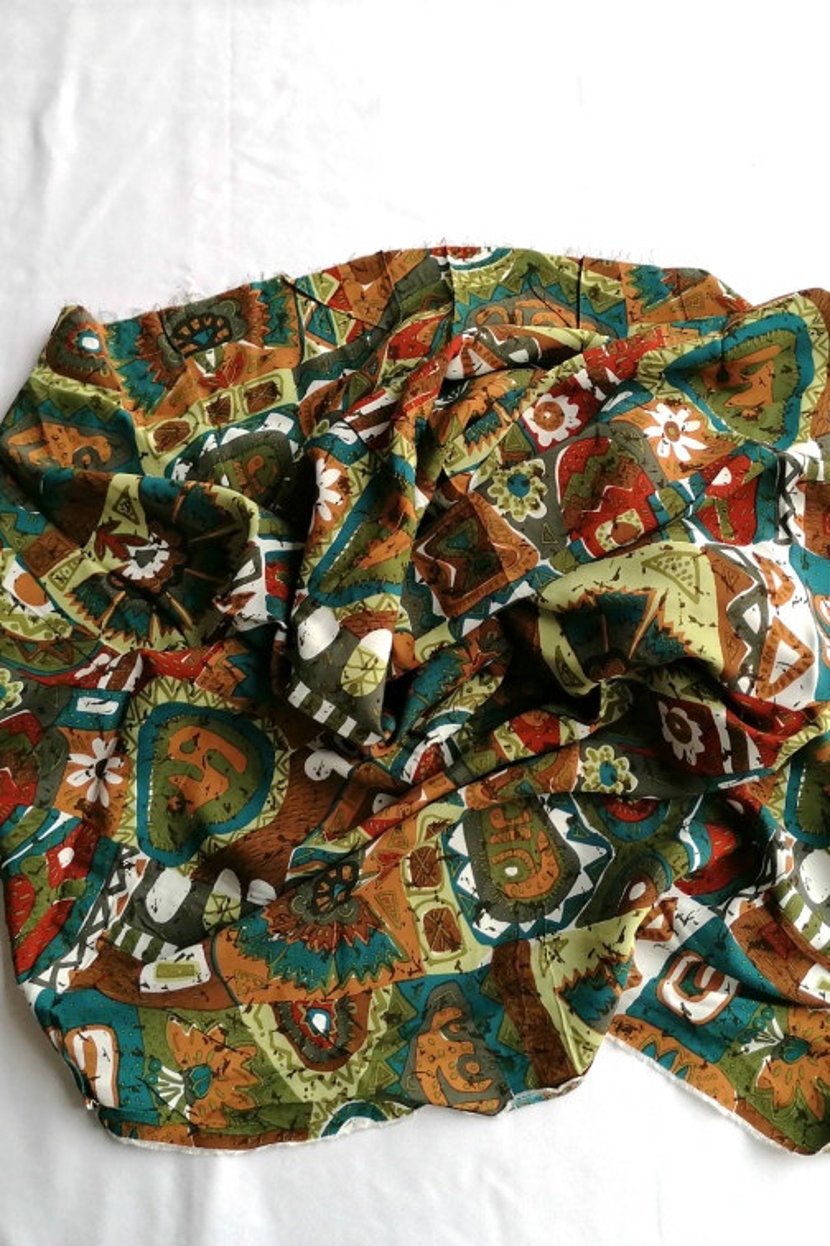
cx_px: 514
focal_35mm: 38
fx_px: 1315
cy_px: 616
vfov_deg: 50.7
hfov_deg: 34.9
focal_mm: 4.75
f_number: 1.8
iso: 80
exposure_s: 1/100
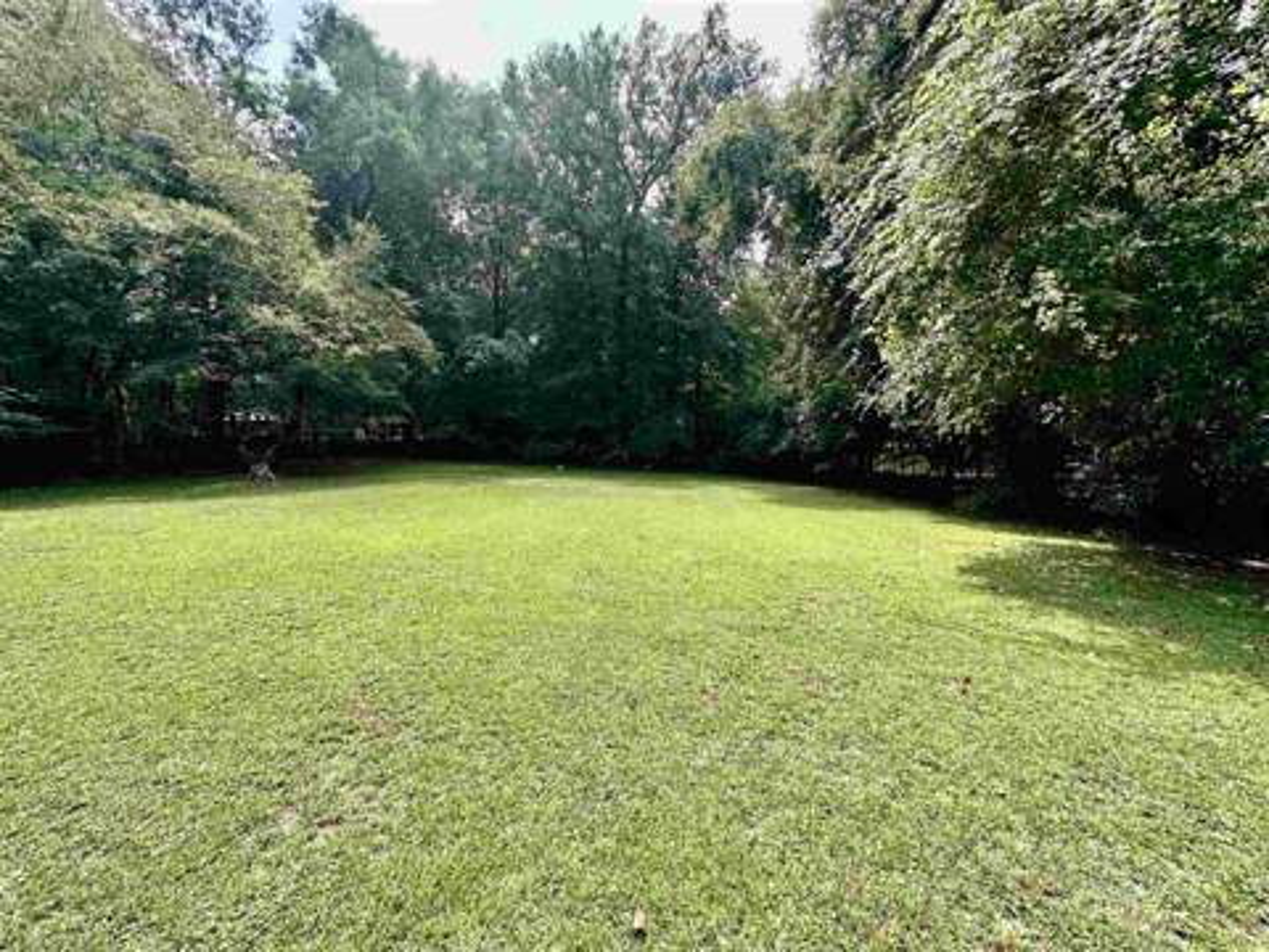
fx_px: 513
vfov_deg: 85.7
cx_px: 634
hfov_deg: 102.1
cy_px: 476
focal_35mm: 14
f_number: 2.2
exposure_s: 1/491
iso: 40
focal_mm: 2.22
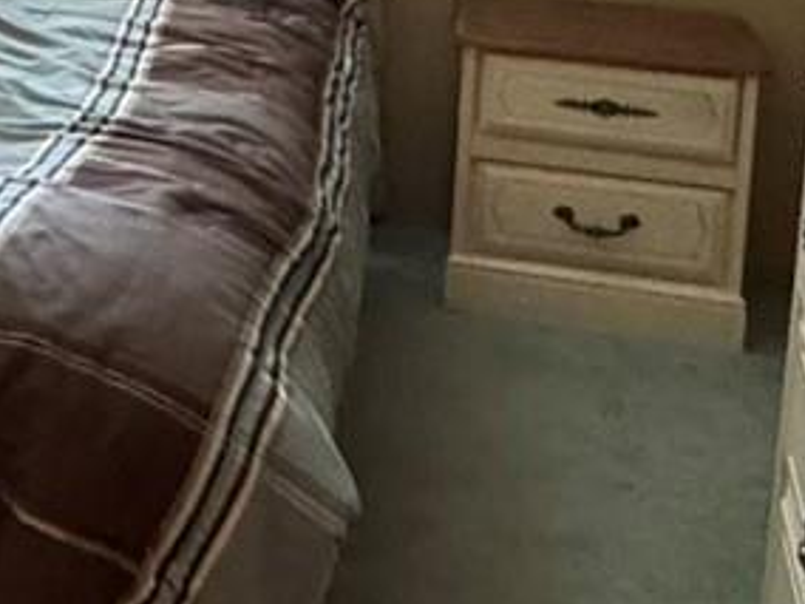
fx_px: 1837
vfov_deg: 17.1
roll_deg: -0.3
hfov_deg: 23.1
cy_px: -269
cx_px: -96
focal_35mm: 79
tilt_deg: -6.9
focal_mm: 2.22
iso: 640
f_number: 2.2
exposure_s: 1/60
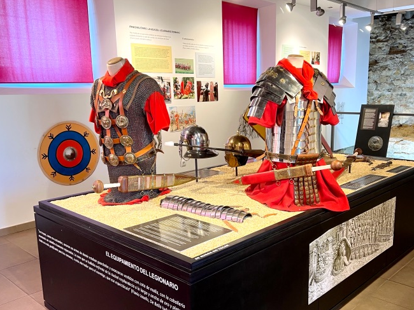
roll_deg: +0.7
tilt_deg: -11.5
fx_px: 406
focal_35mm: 34
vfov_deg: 41.7
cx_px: 233
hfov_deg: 53.8
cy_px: 171
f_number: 1.5
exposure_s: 1/50
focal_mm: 5.7
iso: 64
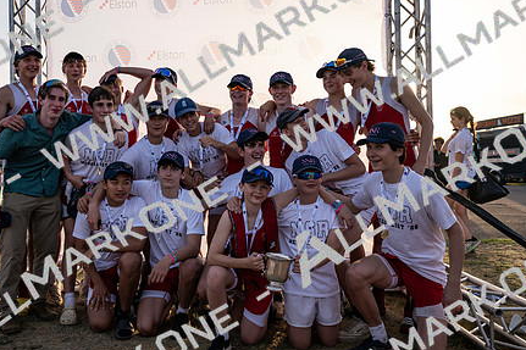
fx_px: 511
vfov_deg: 37.8
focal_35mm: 35
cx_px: 192
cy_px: 173
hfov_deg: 53.7
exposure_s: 1/1000
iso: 64
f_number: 2.8
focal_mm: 26
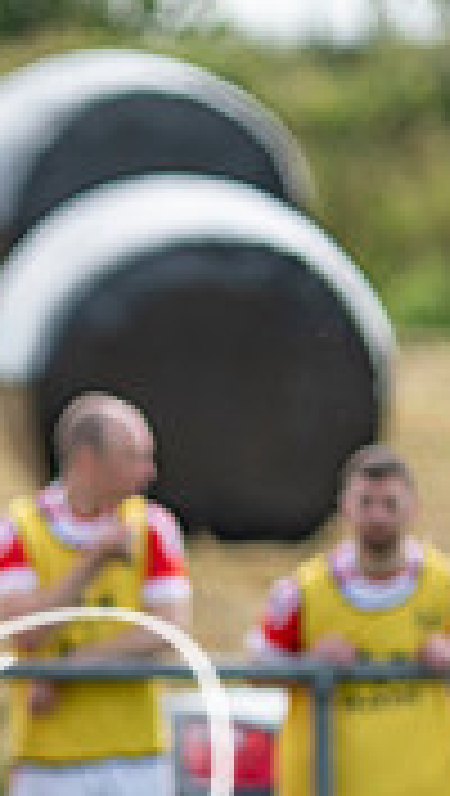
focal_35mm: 1661
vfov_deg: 1.3
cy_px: 828
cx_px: -606
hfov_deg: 0.7
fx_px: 35117
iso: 125
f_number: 2.8
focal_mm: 300
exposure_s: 1/1600
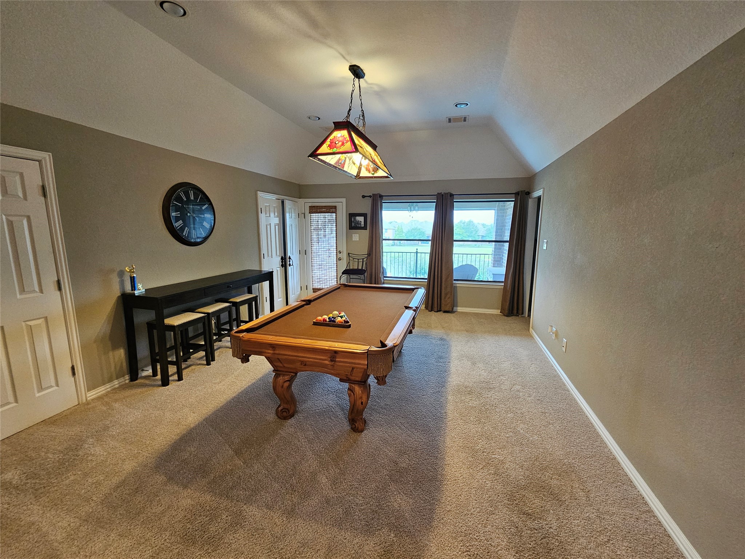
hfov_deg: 106.2
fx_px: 280
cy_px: 280
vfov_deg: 89.9
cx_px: 372
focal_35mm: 13
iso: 320
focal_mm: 2.2
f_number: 2.2
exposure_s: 1/40
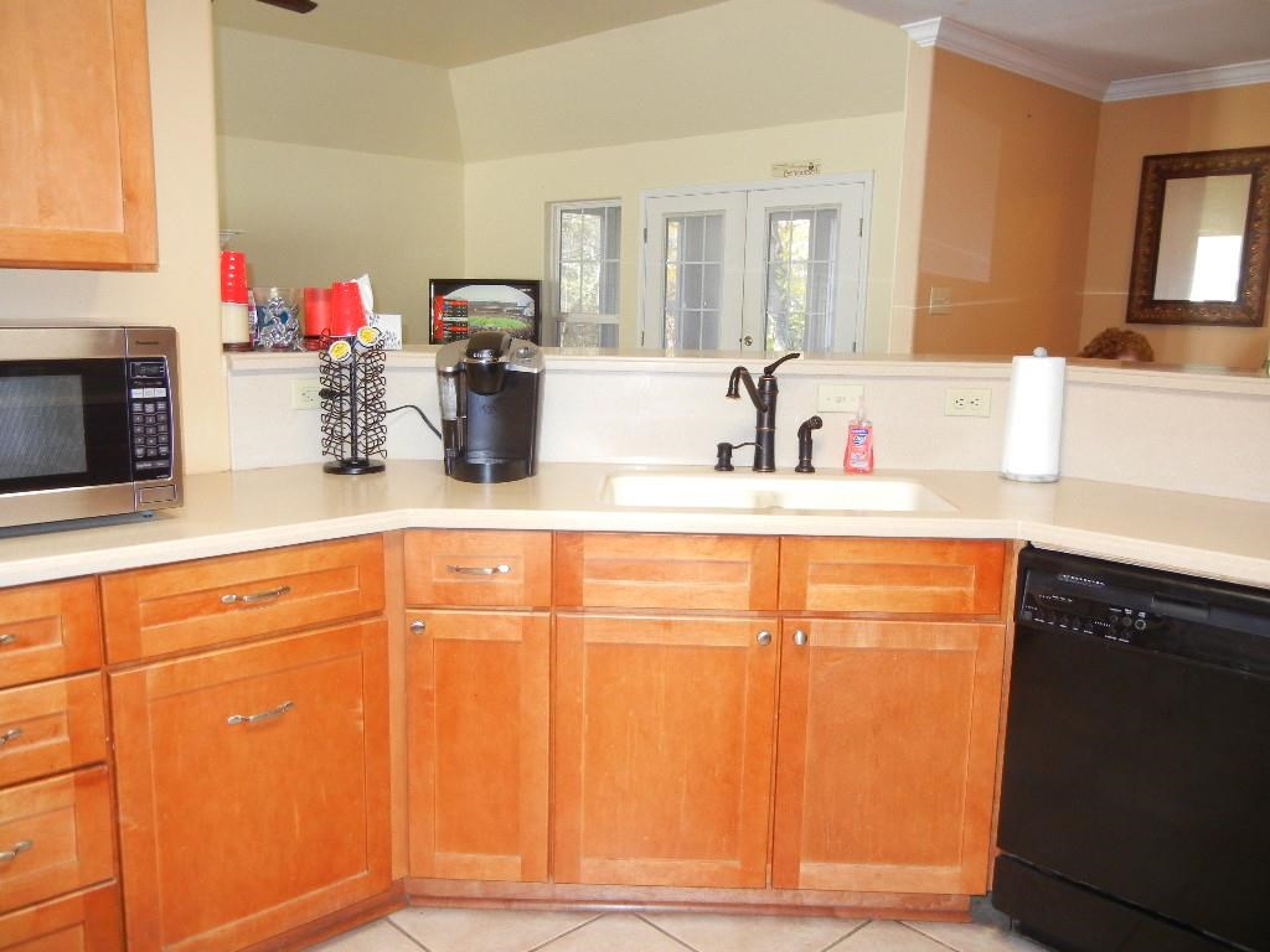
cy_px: 476
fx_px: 1101
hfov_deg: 60.0
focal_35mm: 30
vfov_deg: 46.8
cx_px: 635
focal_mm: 5.4
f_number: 3.5
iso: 328
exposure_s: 1/30
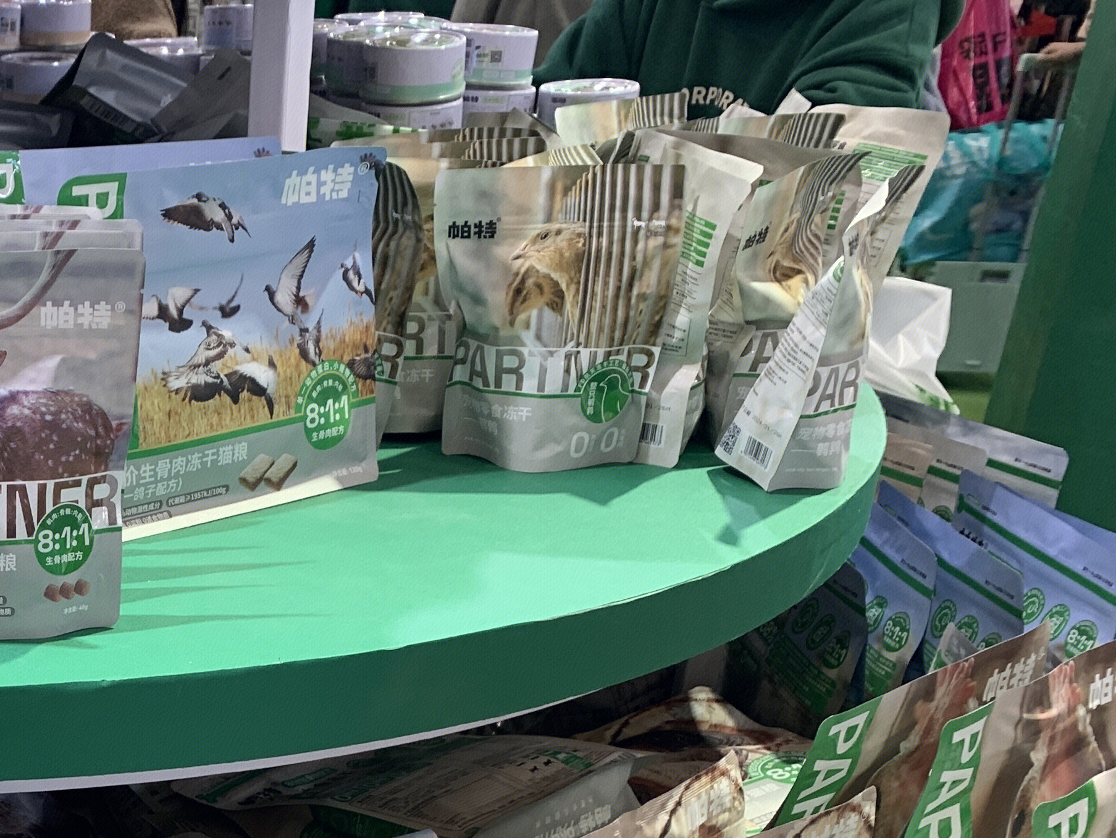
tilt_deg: -27.6
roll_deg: -1.0
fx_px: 1870
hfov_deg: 30.2
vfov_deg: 23.8
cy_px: 900
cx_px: -69
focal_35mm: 58
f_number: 1.8
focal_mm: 4.25
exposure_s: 1/50
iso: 50
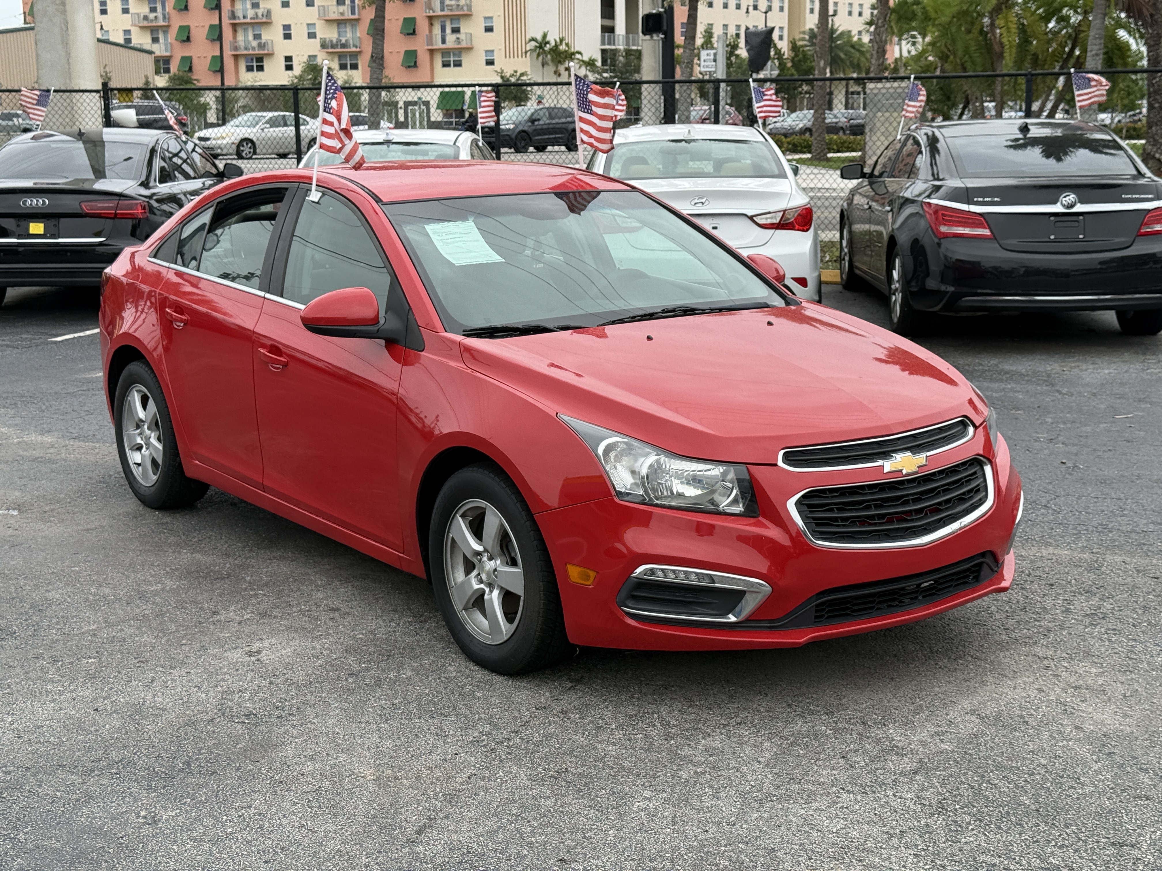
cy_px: 436
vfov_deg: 30.3
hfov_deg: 39.7
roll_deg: +1.0
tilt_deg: -7.4
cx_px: 581
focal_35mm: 48
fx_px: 1611
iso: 80
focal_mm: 6.76
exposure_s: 1/3226
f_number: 1.78
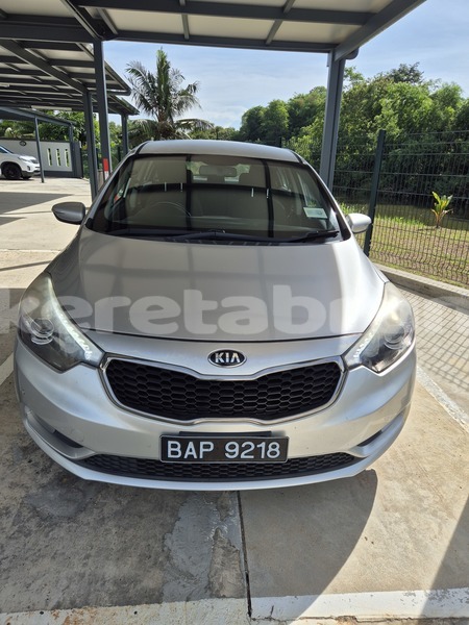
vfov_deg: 73.9
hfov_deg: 58.9
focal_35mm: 23
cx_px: 234
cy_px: 312
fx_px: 415
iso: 25
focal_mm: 5.4
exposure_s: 1/2328
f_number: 1.8
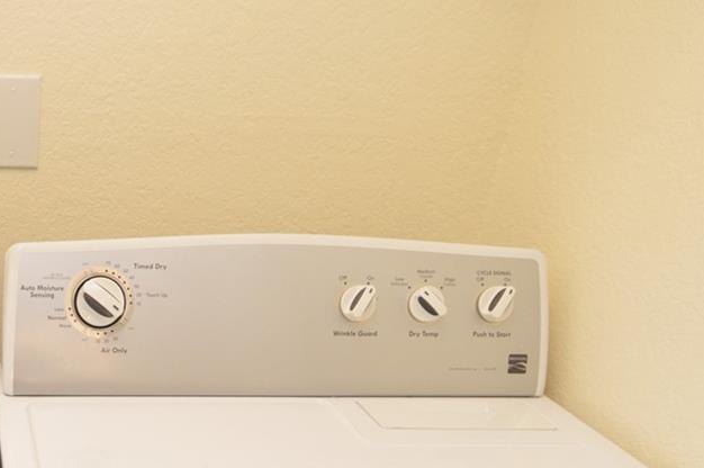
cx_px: -8
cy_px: 562
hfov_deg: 37.9
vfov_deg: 26.0
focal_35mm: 46
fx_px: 899
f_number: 4.5
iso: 400
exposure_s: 1/80
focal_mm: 12
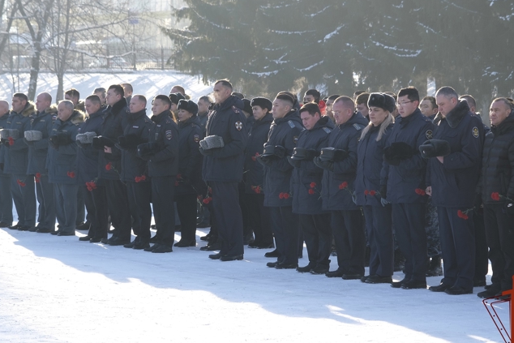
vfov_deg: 9.7
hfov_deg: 14.4
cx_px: 261
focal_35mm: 142
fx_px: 2028
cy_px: 168
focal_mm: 80
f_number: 5.6
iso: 250
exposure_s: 1/210
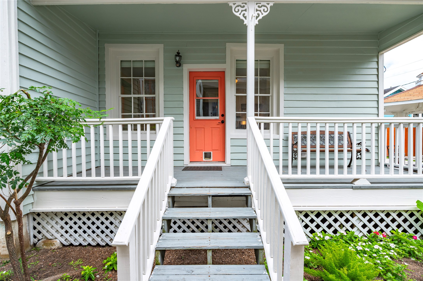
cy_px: 140
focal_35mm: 16
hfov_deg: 96.8
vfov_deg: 73.7
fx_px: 188
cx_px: 212
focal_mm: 16
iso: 125
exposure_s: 1/80
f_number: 11
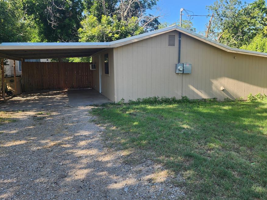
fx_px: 208
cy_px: 93
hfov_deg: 65.3
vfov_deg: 51.3
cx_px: 136
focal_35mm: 27
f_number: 1.8
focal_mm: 6.4
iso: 12
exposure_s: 1/262
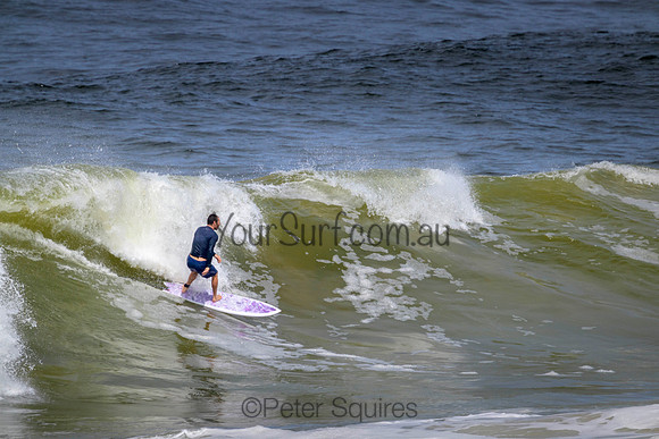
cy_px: 220
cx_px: 330
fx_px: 14647
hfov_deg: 2.6
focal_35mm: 800
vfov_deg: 1.7
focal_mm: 800
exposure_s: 1/2000
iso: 560
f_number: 11
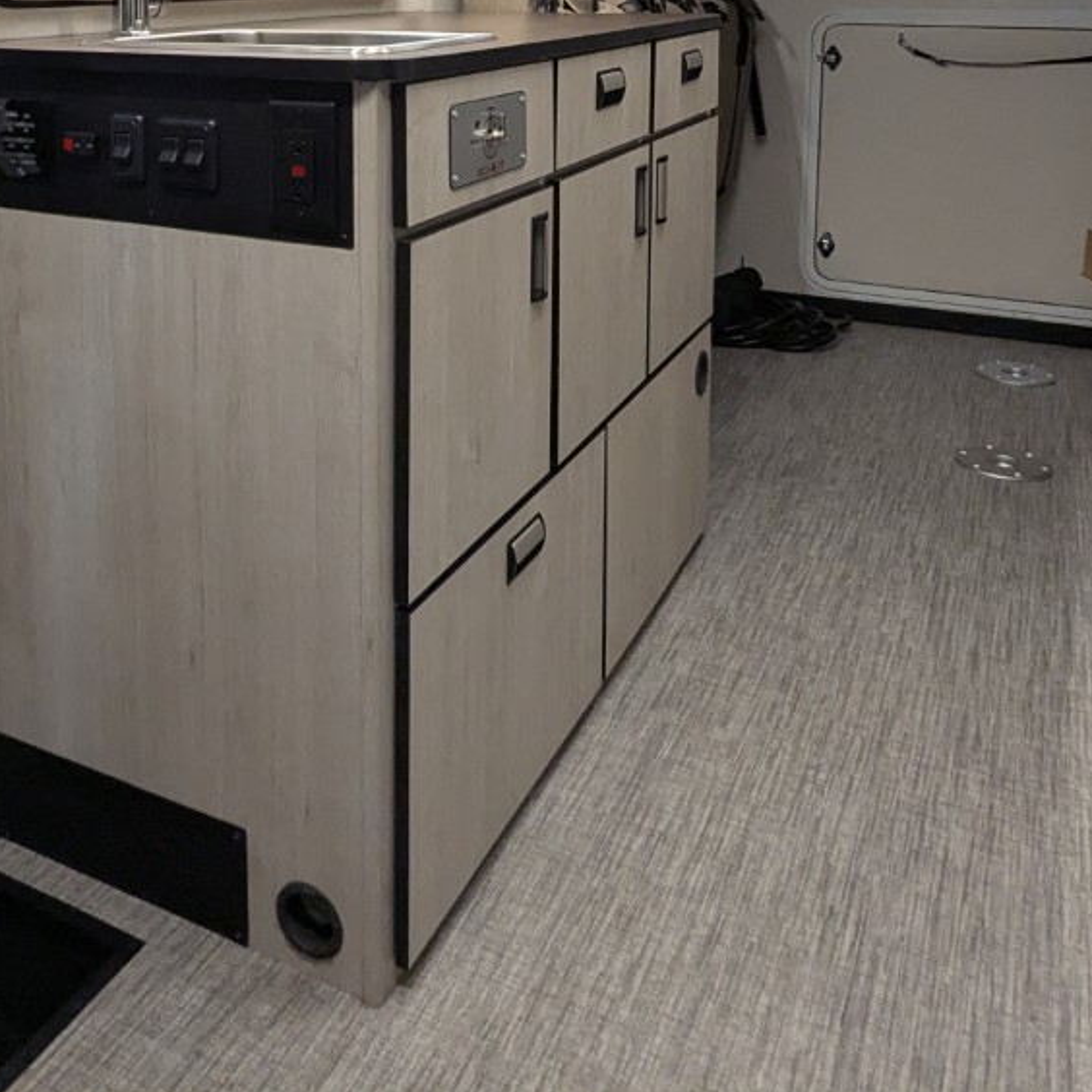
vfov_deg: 42.8
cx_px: 318
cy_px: 87
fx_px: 1249
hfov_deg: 46.1
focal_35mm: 35
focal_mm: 2.35
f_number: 2.2
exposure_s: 1/129
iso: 266
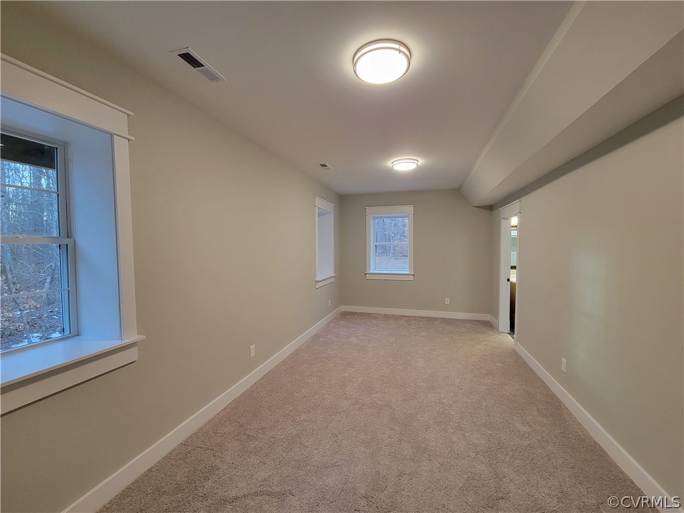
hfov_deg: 106.2
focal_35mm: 13
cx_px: 342
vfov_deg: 89.9
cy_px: 256
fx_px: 257
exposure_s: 1/60
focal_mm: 2.2
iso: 400
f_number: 2.2
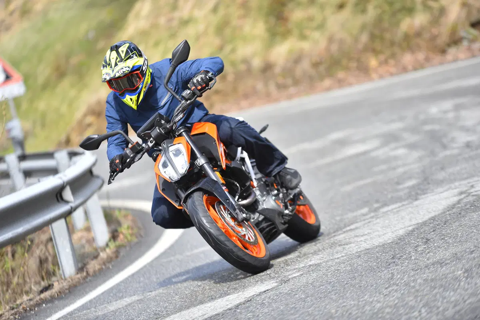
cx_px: 240
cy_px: 160
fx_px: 2667
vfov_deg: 6.9
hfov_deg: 10.3
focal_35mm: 200
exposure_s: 1/1250
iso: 200
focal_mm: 200
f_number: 3.2
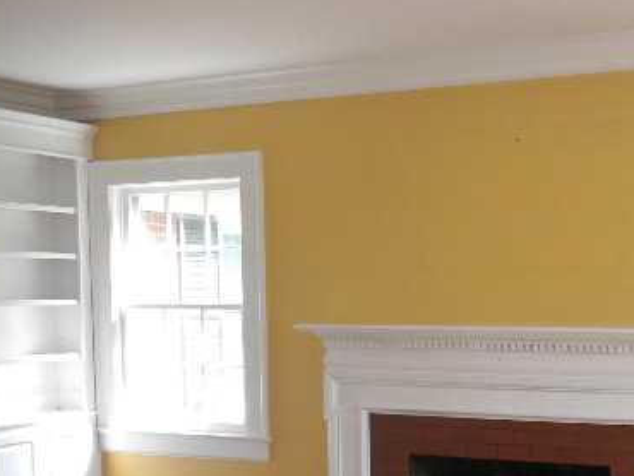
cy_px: 402
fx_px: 1173
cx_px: 444
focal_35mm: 64
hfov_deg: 29.9
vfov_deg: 22.5
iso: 108
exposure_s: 1/57.1
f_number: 3.5
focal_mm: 6.6
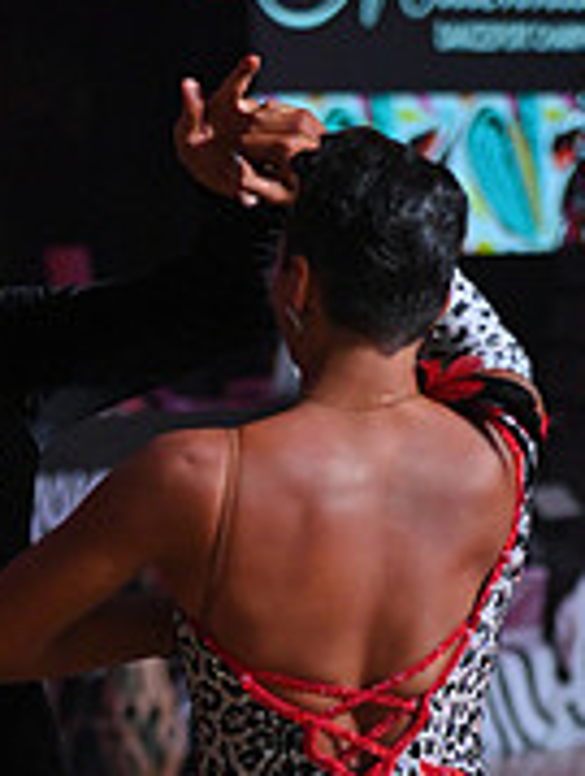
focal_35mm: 373
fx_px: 8375
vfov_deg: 5.3
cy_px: 1201
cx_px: 119
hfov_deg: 4.0
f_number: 5
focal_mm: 120
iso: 2000
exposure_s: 1/400
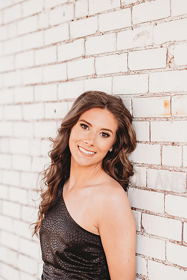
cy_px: 140
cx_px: 94
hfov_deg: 16.1
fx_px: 662
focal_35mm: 85
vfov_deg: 23.9
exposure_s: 1/250
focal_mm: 85
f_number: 2.5
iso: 100
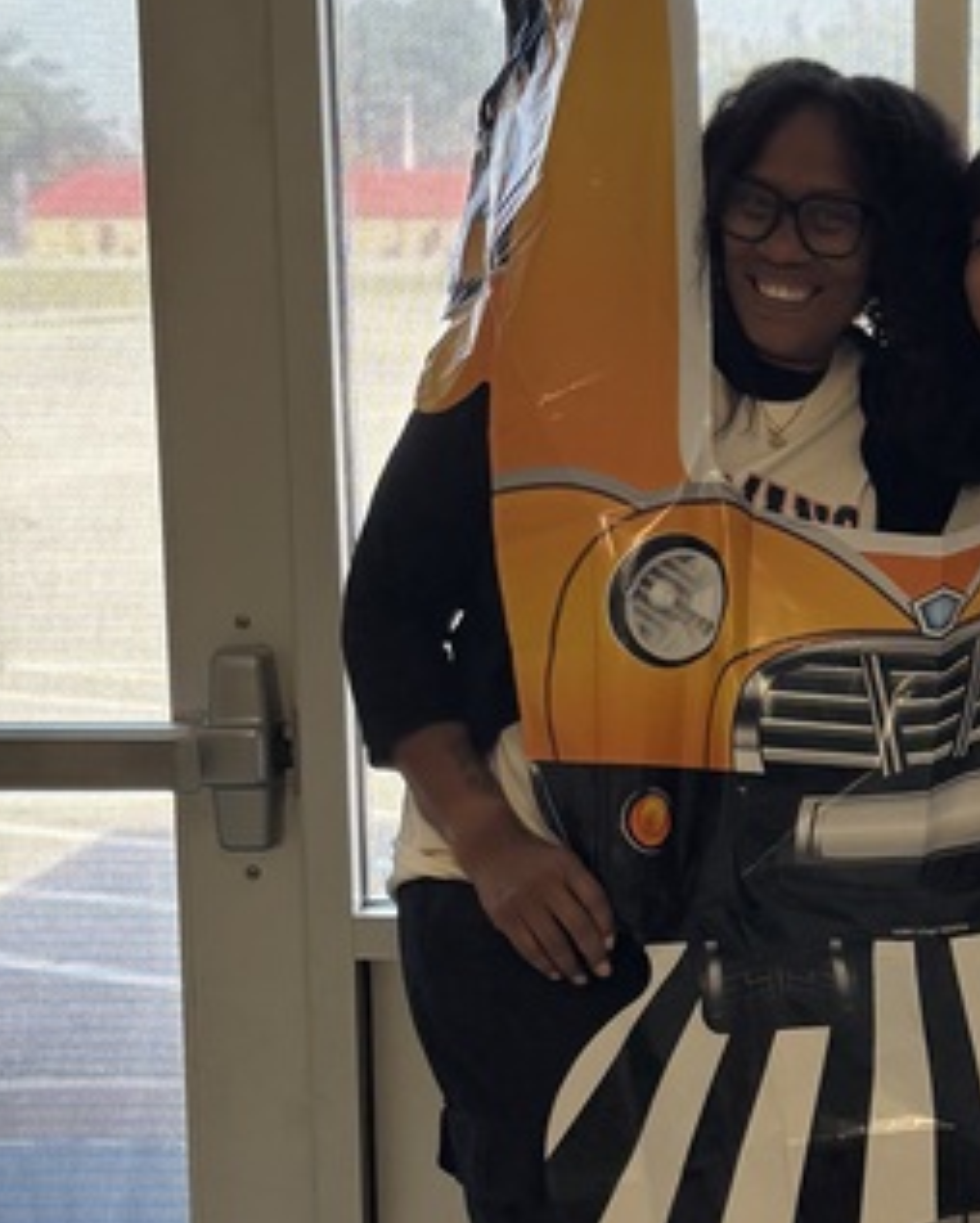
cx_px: 926
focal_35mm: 82
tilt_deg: -8.4
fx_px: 2970
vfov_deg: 23.2
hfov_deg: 18.4
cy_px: 791
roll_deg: -0.2
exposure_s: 1/242
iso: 80
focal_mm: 5.96
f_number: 1.6
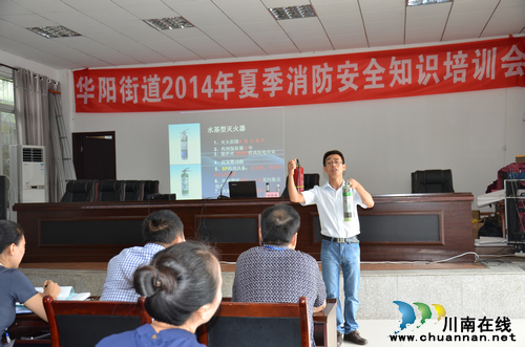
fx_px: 611
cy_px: 174
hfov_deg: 46.5
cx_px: 262
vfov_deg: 31.7
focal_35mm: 42
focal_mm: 28
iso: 400
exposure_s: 1/60
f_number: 4
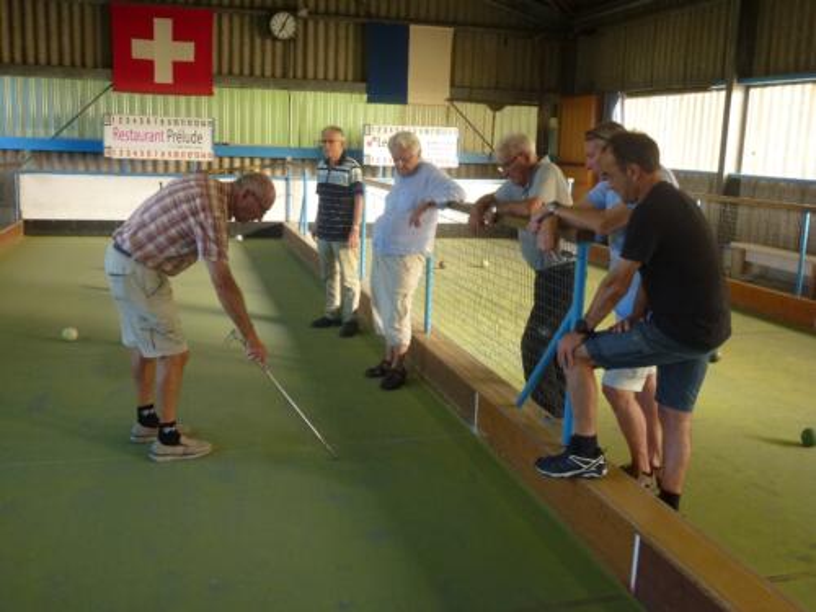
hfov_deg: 55.4
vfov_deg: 42.9
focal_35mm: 33
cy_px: 306
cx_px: 408
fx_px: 778
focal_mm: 5.9
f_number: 3.6
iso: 200
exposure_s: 1/60
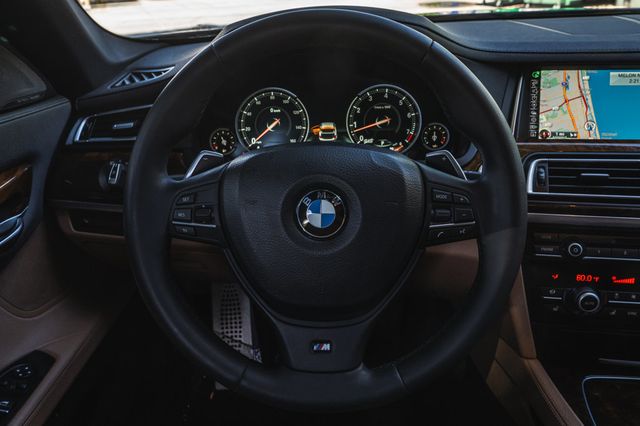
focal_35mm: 29
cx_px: 312
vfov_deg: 44.5
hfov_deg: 63.2
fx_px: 520
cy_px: 204
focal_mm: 24
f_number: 8
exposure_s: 1/50
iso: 640
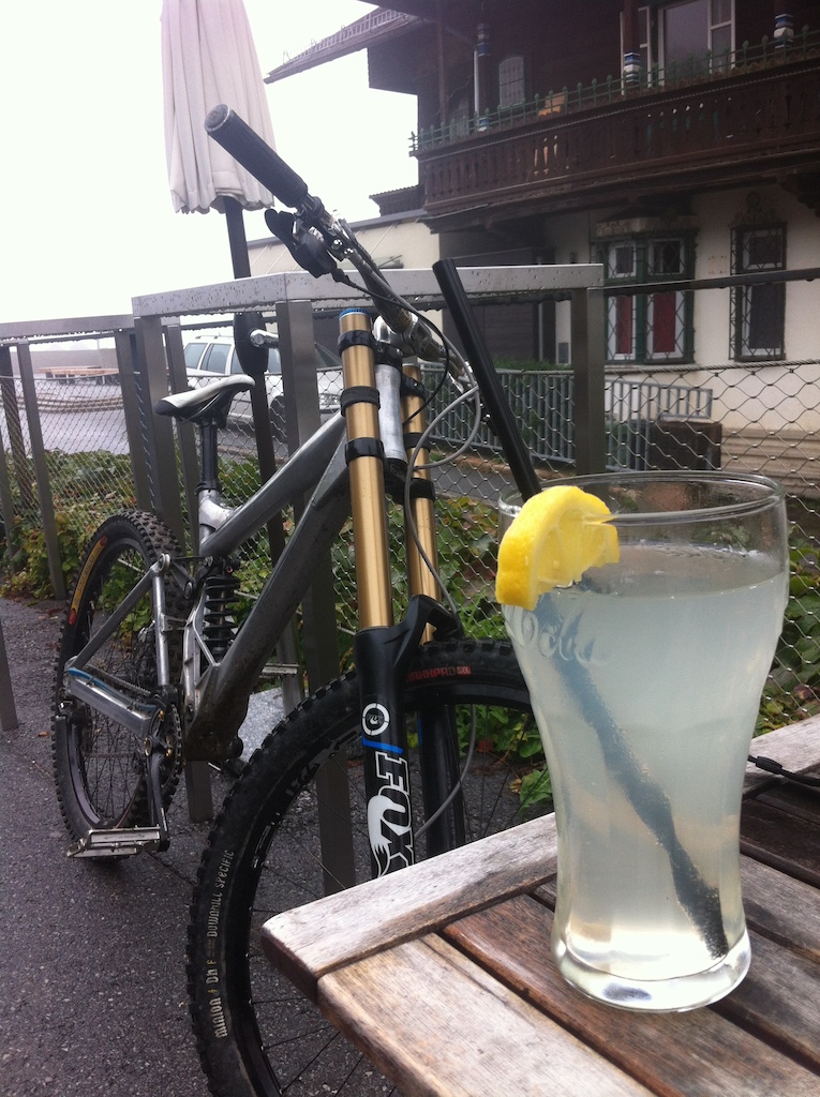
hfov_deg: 40.6
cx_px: 410
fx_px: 1108
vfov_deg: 52.7
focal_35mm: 35
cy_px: 548
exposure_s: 1/122
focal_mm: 3.85
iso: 80
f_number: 2.8
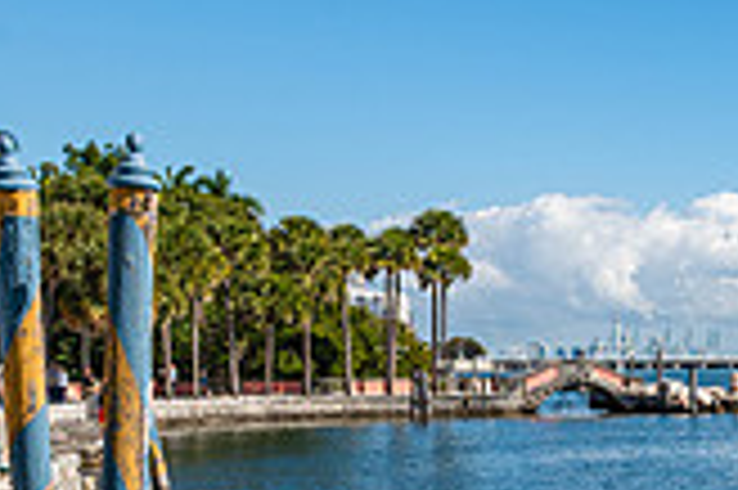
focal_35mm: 90
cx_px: 1080
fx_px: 1843
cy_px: 524
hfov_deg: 19.9
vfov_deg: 14.8
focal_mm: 24
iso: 64
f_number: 10
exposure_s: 1/160
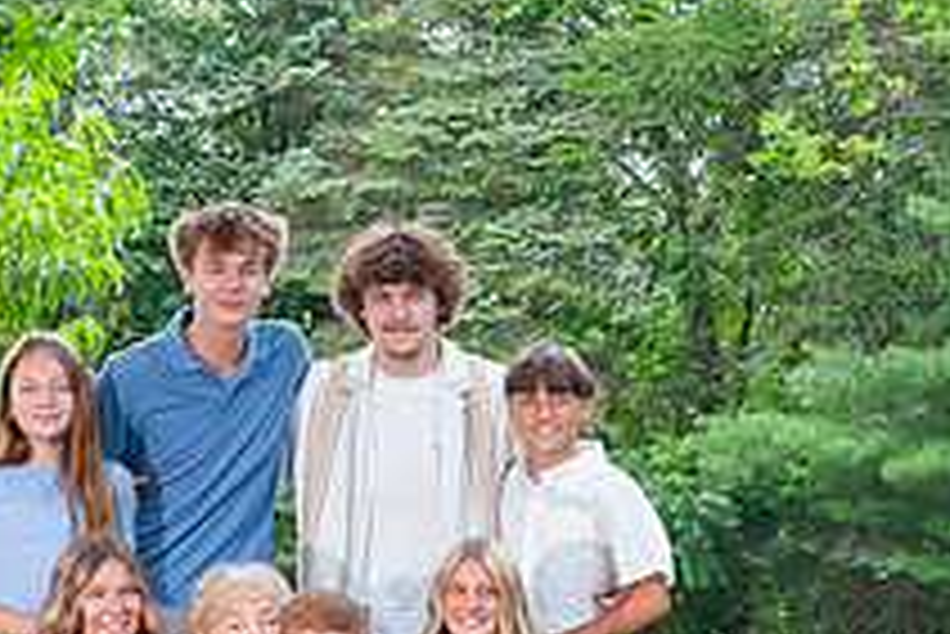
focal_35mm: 279
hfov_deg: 7.4
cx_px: 413
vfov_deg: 4.9
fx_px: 7367
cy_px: 407
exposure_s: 1/100
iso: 800
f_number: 14
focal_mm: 62
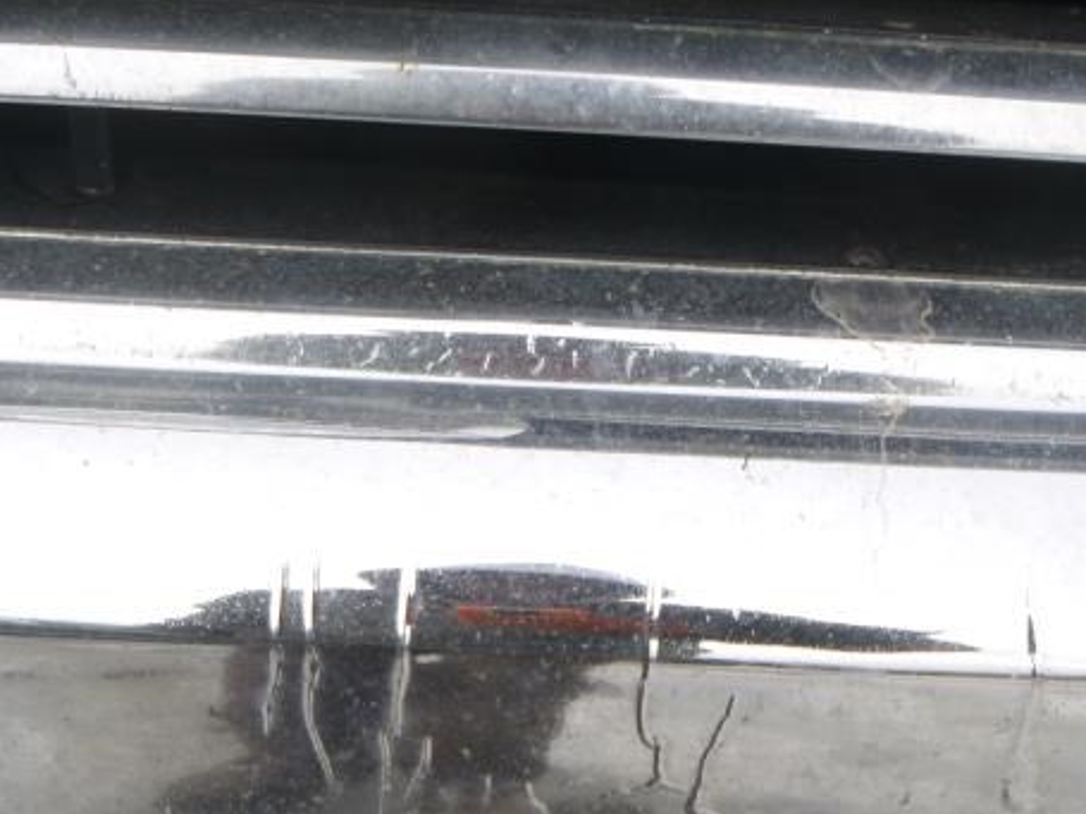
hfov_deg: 43.0
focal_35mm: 44
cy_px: 692
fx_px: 1380
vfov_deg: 31.7
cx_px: 535
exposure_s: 1/125
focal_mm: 4.5
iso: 100
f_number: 3.9
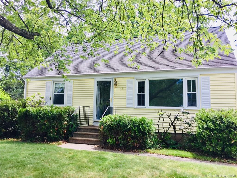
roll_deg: -1.1
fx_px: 199
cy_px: 89
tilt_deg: +5.5
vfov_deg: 48.2
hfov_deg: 61.7
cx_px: 118
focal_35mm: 29
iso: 32
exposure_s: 1/465
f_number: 2.2
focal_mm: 4.15
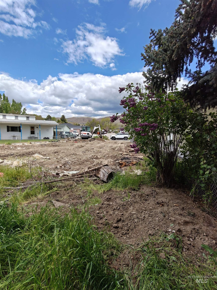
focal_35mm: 16
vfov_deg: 94.5
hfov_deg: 78.1
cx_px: 108
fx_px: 134
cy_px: 145
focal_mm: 2.31
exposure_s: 1/1213
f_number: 2
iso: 50
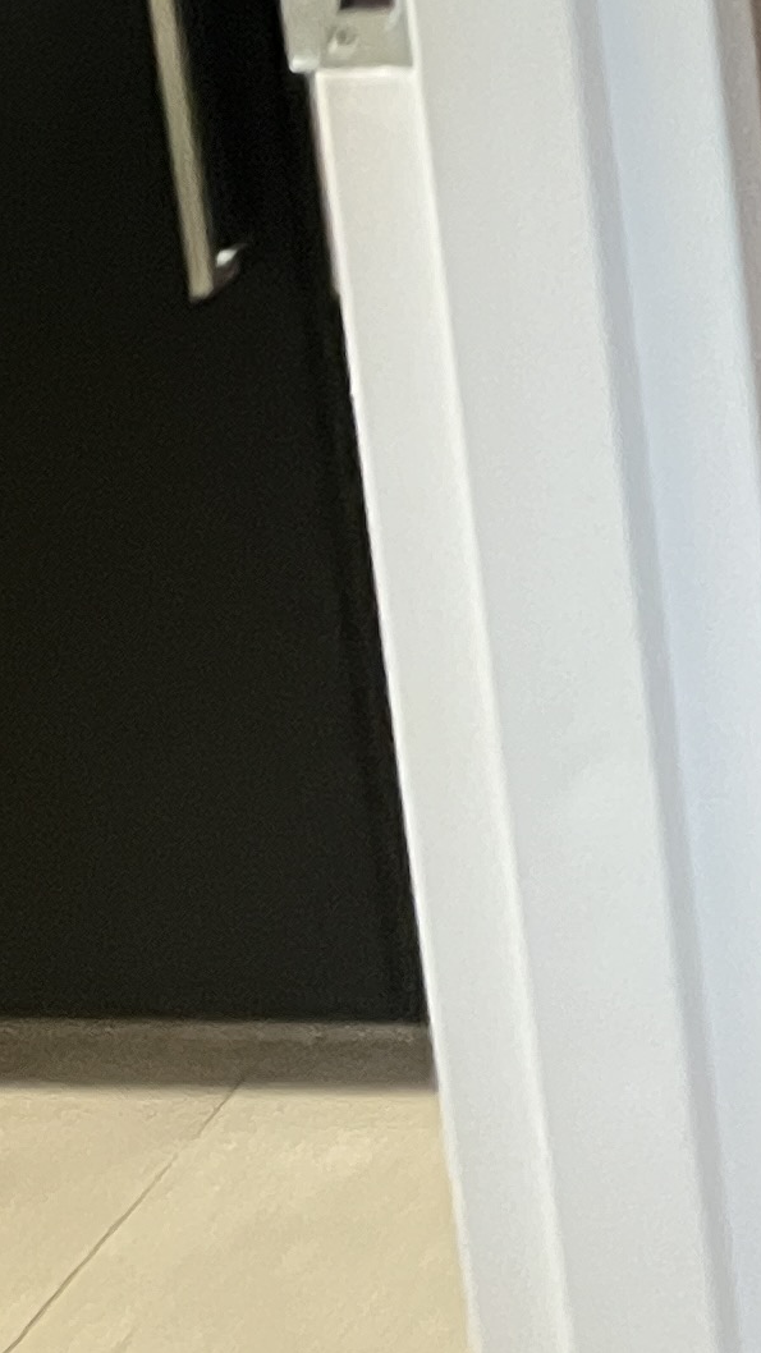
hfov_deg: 9.4
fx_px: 3875
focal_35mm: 108
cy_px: -546
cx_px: 2106
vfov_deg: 18.1
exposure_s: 1/50
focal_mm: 5.1
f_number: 1.6
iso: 400
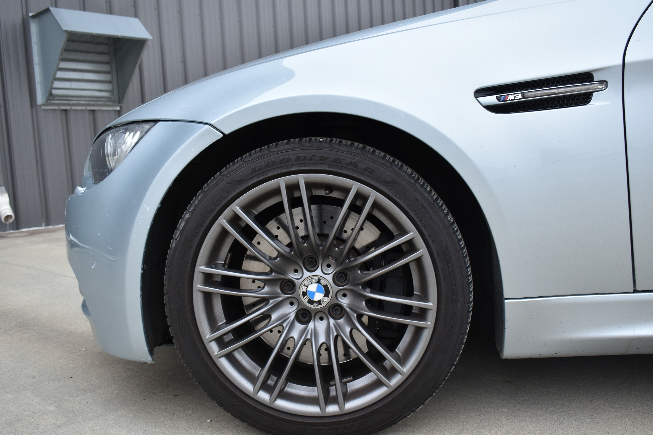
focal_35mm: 34
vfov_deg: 38.4
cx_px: 326
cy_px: 218
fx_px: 626
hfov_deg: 55.1
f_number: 5.6
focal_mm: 23
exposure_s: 1/40
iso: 280
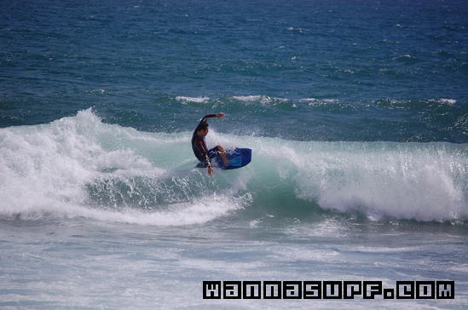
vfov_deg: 4.6
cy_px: 155
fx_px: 3893
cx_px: 234
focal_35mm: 300
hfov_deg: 6.9
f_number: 5.6
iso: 200
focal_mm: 200
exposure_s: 1/2000
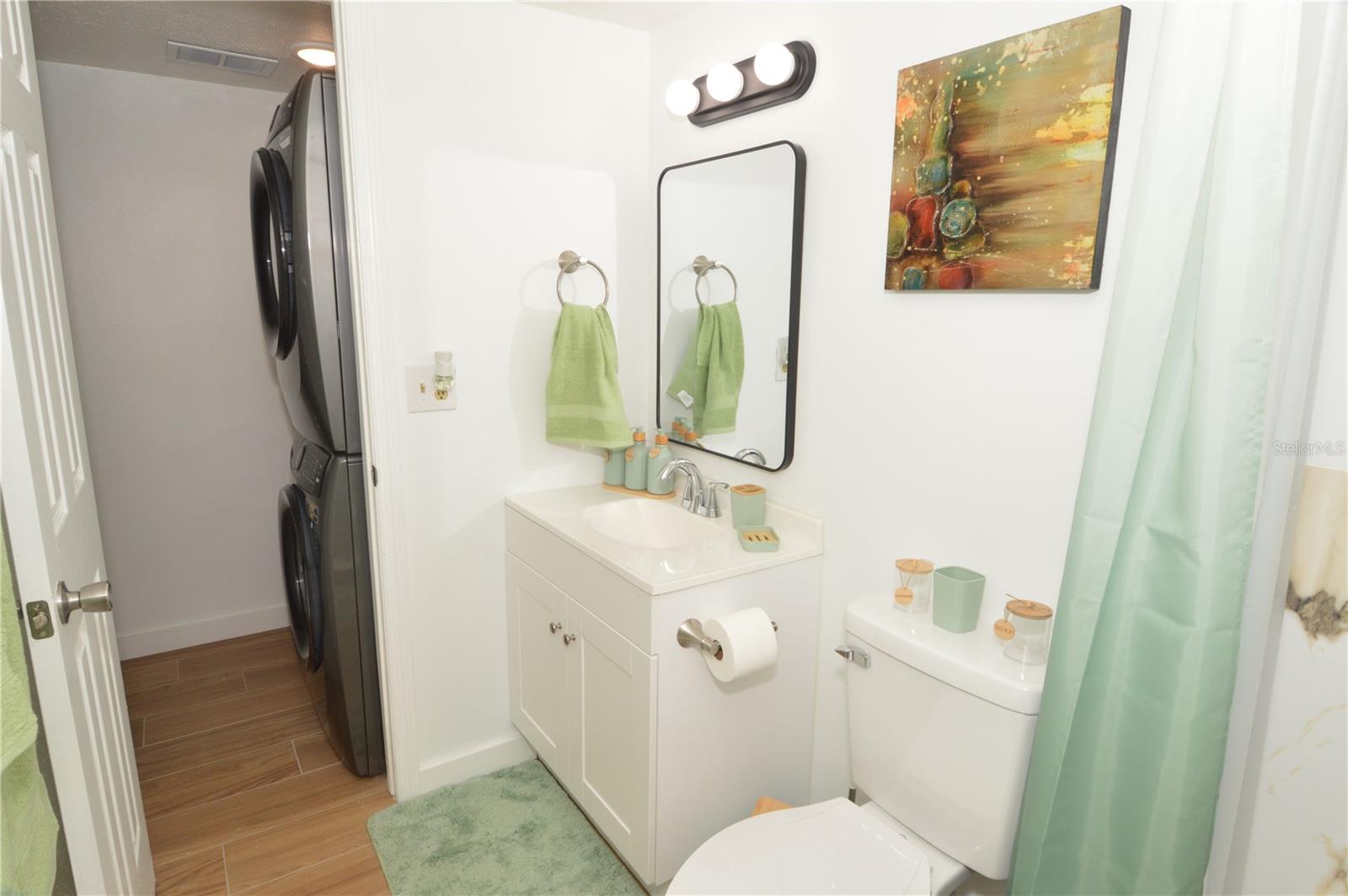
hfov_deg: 90.1
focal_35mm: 18
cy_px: 448
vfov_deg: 67.3
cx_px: 674
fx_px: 673
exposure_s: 1/80
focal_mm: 12
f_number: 10
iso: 400
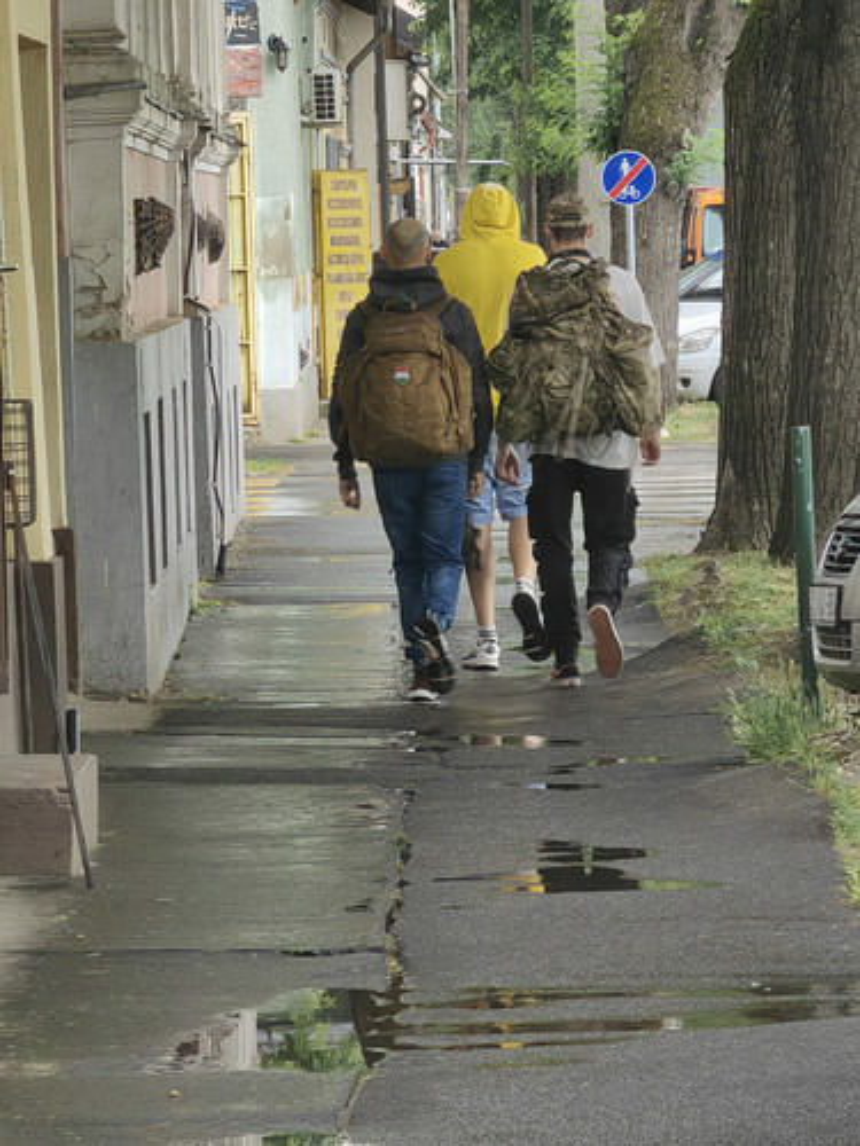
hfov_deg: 5.4
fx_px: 9043
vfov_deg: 7.3
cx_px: 430
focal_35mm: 273
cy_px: 573
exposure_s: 1/49.6
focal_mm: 16.85
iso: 125
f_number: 3.5
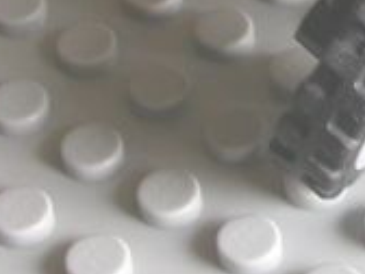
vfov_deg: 7.1
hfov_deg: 9.3
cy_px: -124
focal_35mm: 207
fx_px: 2183
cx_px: 556
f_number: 3.4
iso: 100
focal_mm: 8.9
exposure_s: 1/10.5
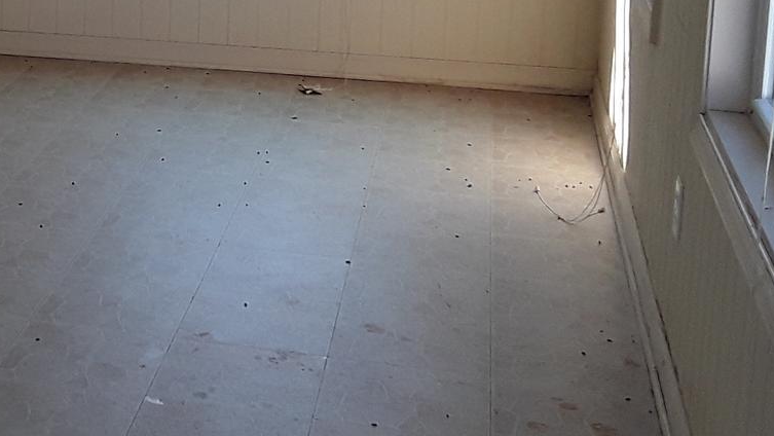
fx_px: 1642
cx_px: -10
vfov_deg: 14.8
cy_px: -8
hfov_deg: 25.2
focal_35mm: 80
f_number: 1.9
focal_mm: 2.91
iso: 40
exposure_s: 1/172
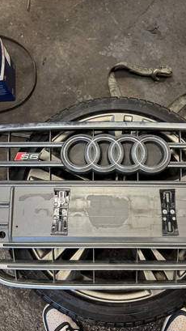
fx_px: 281
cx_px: 111
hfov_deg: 36.5
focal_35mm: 32
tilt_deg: -76.5
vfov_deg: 60.9
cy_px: 180
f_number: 1.78
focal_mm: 6.76
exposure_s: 1/50
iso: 320
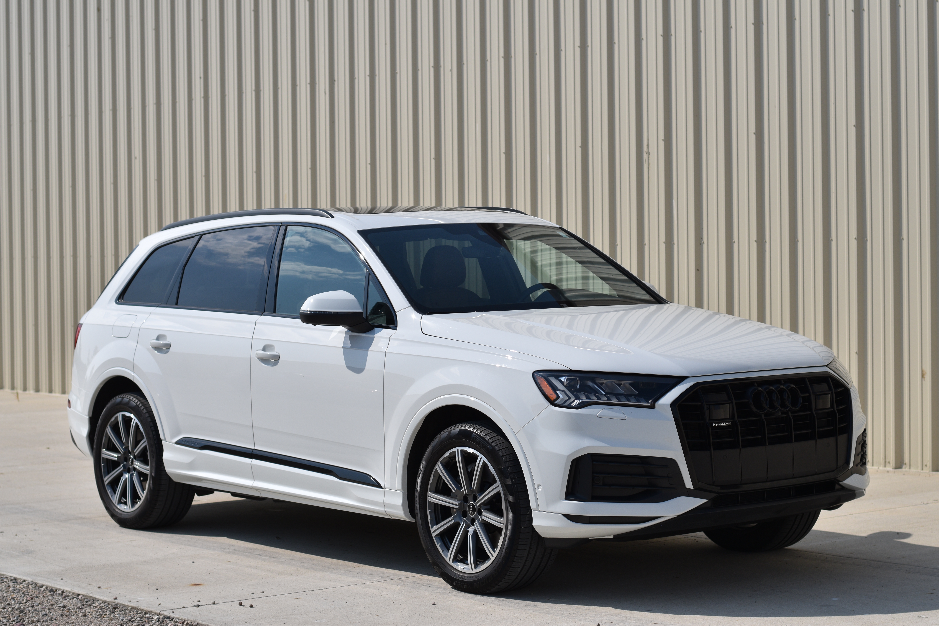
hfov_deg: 27.0
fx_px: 1956
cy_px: 313
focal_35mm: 75
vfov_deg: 18.2
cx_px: 470
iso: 140
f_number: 4.5
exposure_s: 1/4000
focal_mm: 50
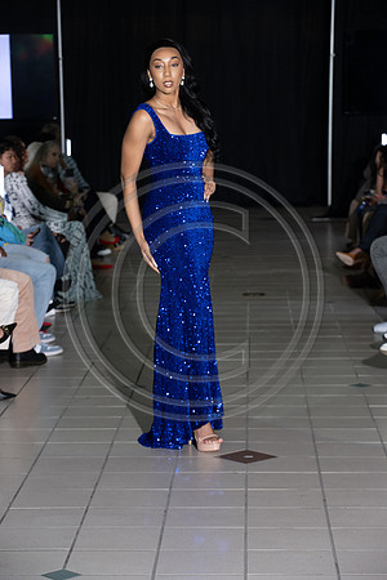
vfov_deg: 19.5
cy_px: 290
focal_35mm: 105
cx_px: 194
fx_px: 1693
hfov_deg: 13.0
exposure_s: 1/160
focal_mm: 105
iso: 1250
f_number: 5.6
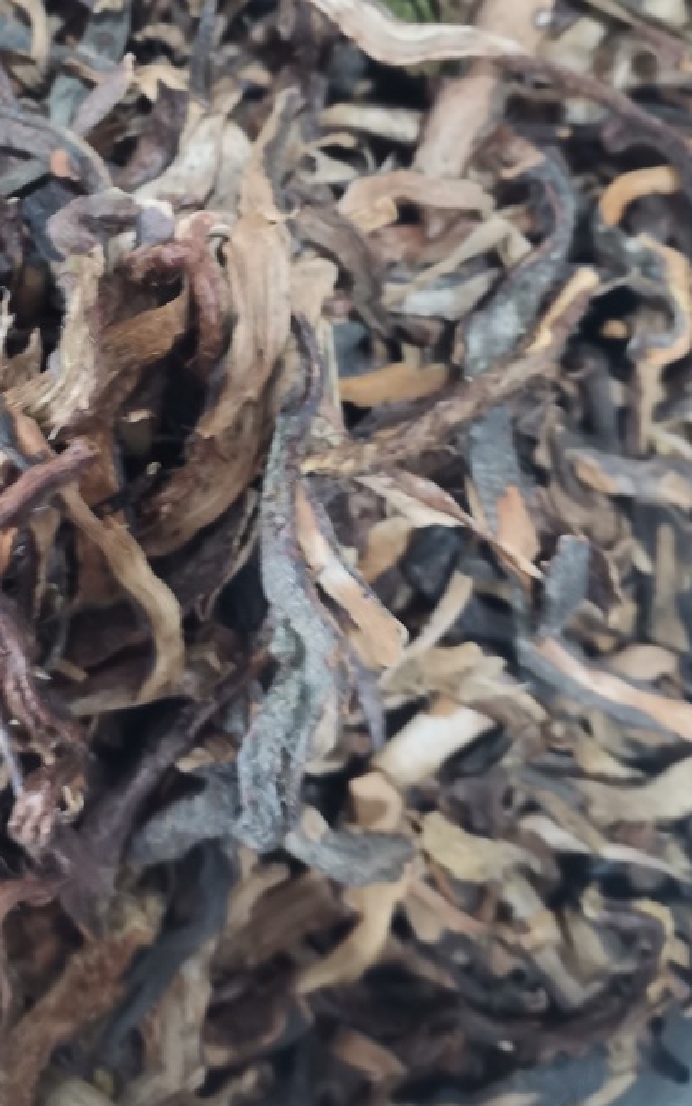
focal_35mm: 44
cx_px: 60
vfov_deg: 44.0
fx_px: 1327
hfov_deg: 28.1
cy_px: 301
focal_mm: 5.5
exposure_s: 1/20
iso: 800
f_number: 1.8
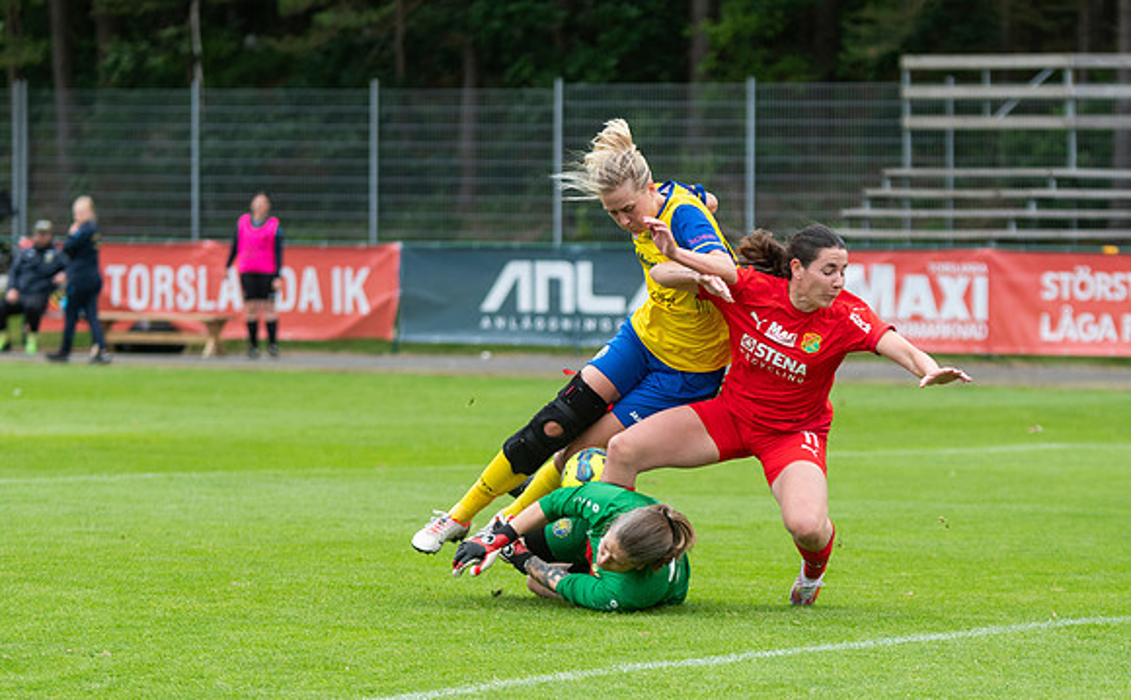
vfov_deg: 6.3
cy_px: 440
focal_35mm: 207
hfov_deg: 10.2
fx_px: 6359
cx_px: 662
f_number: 3.2
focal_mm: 112
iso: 320
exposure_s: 1/1250
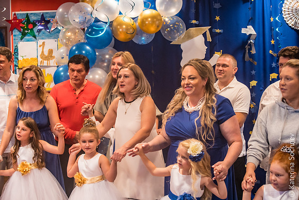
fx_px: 581
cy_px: 100
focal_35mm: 70
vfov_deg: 19.5
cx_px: 150
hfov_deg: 28.8
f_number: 3.5
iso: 3200
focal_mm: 70
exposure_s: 1/160
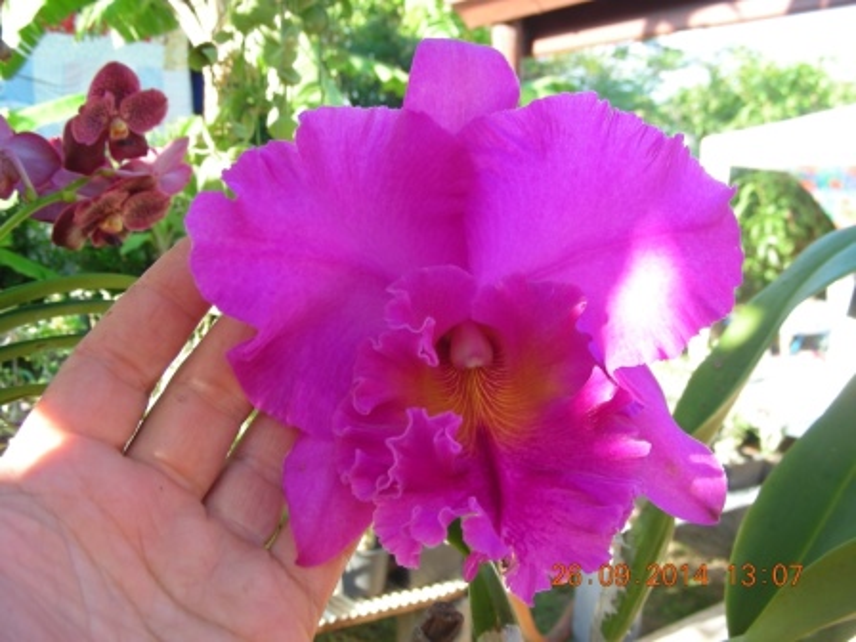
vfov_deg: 37.7
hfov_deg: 49.0
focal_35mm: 38
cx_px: 428
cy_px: 321
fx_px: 940
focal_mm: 6.3
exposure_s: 1/49
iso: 50
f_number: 3.5
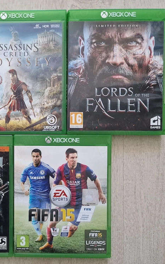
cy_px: 132
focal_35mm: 33
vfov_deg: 58.1
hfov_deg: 35.5
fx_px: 237
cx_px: 9
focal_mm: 6.4
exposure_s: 1/50
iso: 640
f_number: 1.8
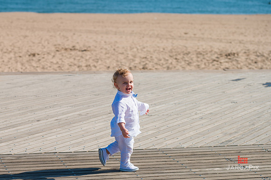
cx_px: 104
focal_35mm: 111
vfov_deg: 12.4
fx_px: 833
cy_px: 102
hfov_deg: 18.5
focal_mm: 90
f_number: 5
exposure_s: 1/2000
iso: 200
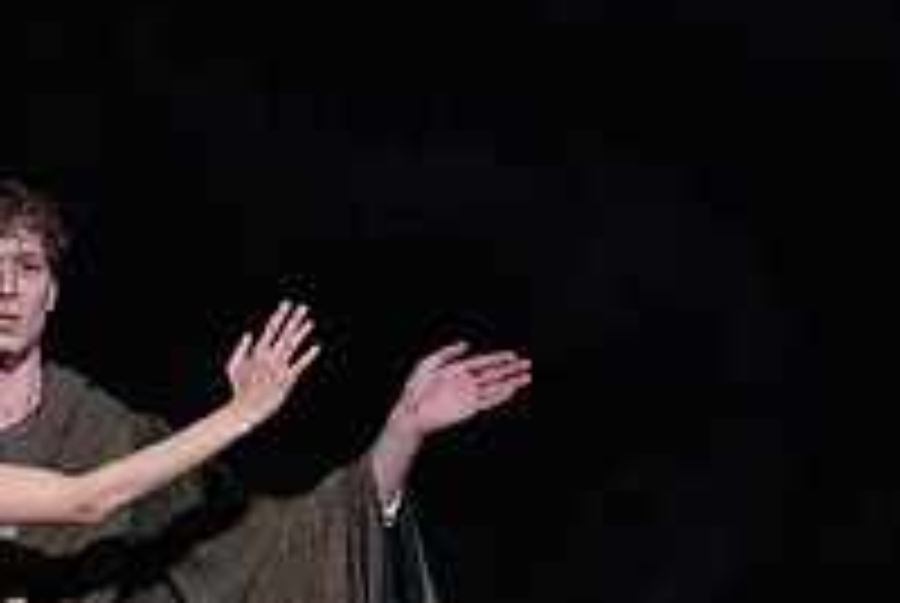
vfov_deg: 1.3
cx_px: -108
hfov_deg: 1.9
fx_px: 26839
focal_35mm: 1072
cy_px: 749
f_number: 5.6
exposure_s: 1/200
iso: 8000
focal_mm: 370
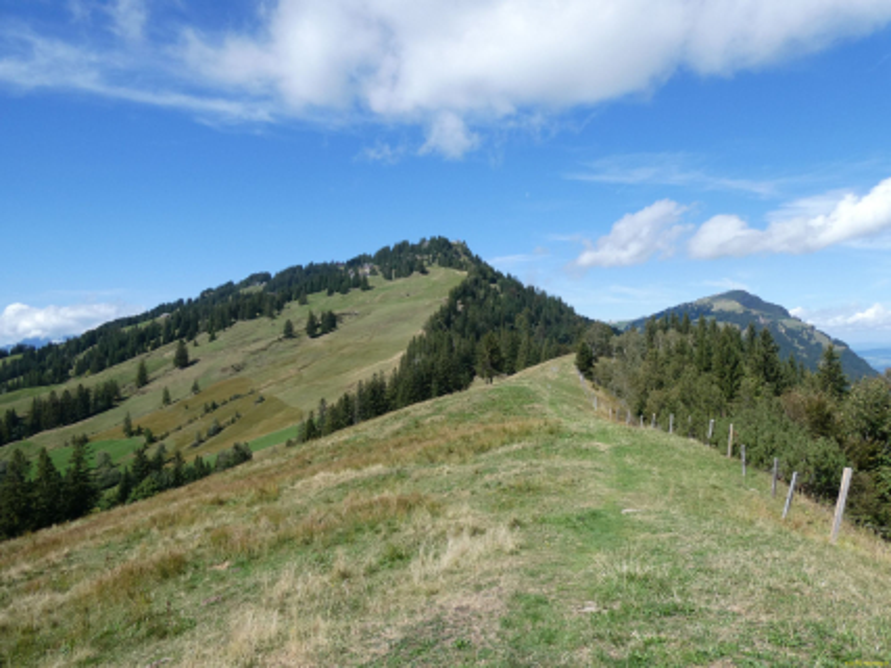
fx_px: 618
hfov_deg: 71.6
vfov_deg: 56.8
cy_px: 334
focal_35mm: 24
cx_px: 446
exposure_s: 1/1000
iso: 80
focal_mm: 4.3
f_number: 3.3
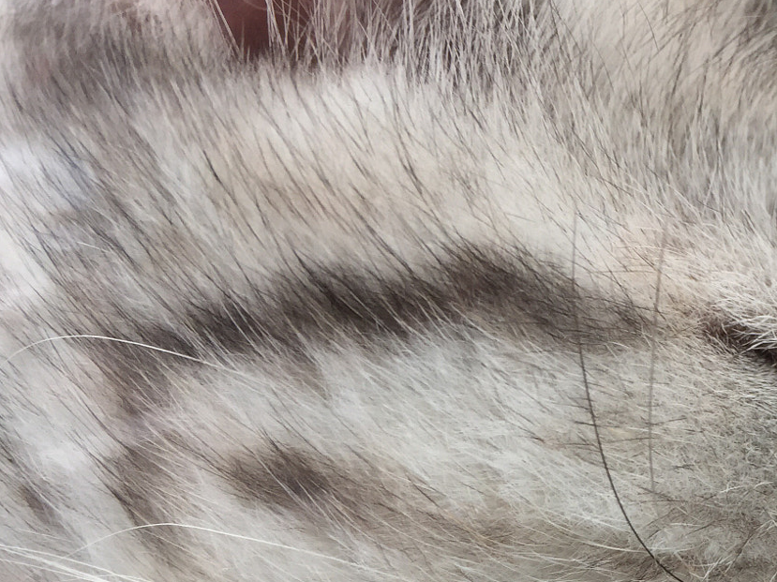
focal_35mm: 56
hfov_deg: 32.2
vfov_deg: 25.8
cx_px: 740
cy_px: 438
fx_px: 1256
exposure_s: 1/100
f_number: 2.2
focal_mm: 4.15
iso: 50
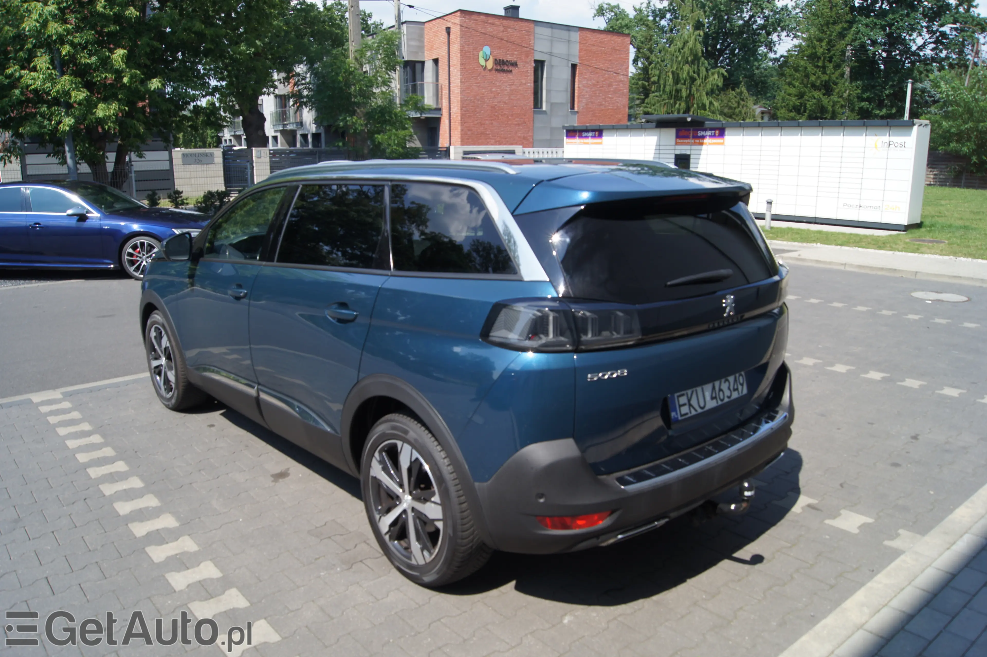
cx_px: 494
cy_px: 328
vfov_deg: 47.9
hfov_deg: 67.4
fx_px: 740
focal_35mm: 27
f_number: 8
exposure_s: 1/160
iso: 100
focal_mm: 18
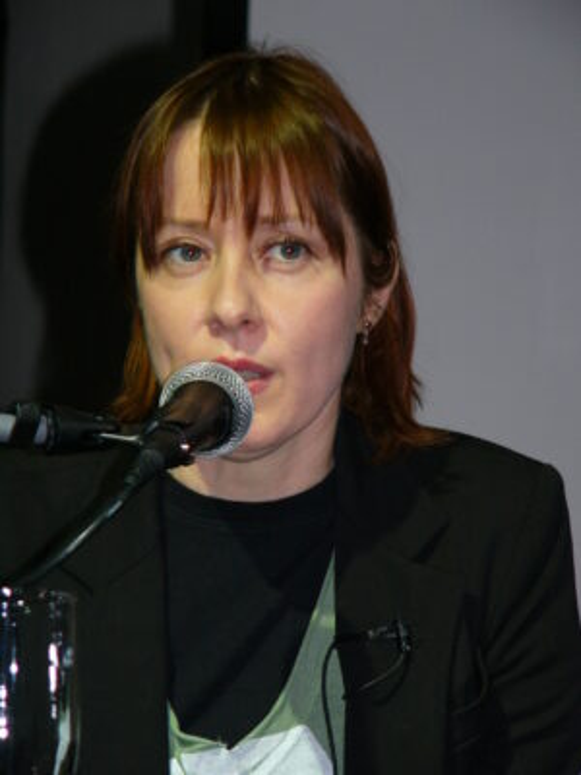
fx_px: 4274
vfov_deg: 10.4
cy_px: 388
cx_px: 290
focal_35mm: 191
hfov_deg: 7.8
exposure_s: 1/60
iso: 100
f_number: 2.8
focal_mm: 31.8
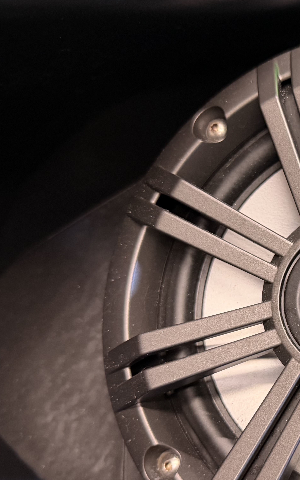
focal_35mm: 48
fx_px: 628
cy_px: 287
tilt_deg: -47.2
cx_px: 340
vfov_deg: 41.6
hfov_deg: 24.8
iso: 500
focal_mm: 6.76
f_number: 1.78
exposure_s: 1/60
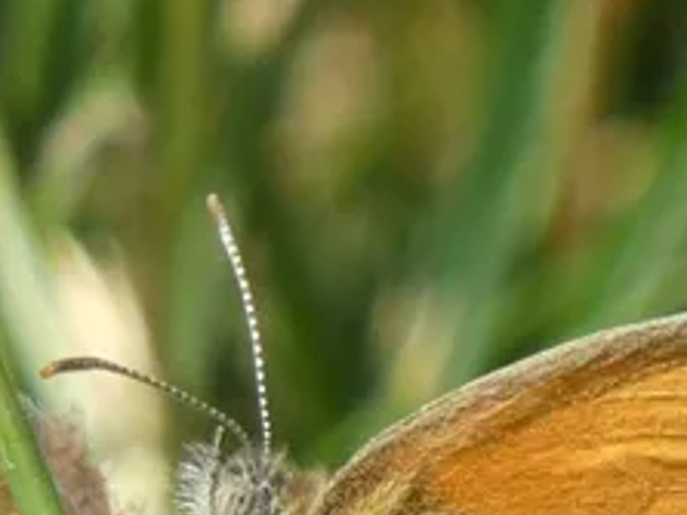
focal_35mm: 1228
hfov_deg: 1.6
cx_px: 478
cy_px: 682
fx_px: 24358
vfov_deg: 1.2
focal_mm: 76.7
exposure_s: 1/200
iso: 80
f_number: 5.6
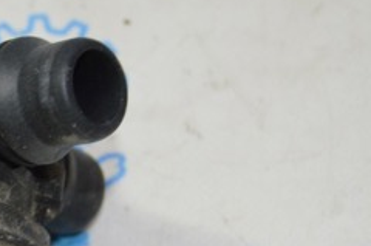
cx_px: -99
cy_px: 231
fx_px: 1892
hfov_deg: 11.0
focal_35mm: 184
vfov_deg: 7.4
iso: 800
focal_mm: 46
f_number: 5.3
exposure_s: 1/60
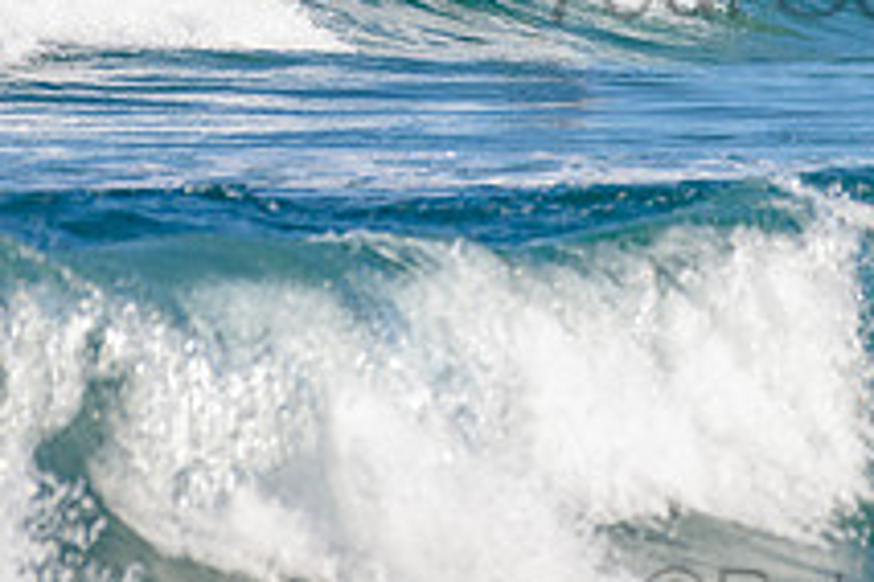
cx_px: 687
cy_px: -125
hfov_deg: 1.2
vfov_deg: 0.8
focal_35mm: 1672
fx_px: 40589
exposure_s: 1/2000
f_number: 5.6
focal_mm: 500
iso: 140
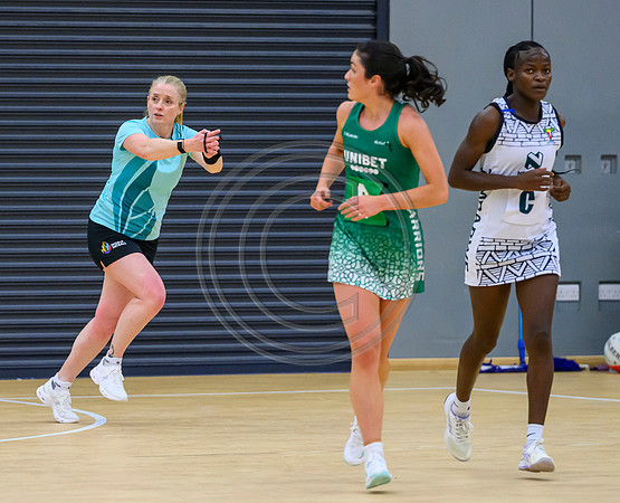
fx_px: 7058
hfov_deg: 5.0
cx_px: 132
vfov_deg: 4.1
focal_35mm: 383
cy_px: 303
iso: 4000
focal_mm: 200
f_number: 3.2
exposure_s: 1/1000
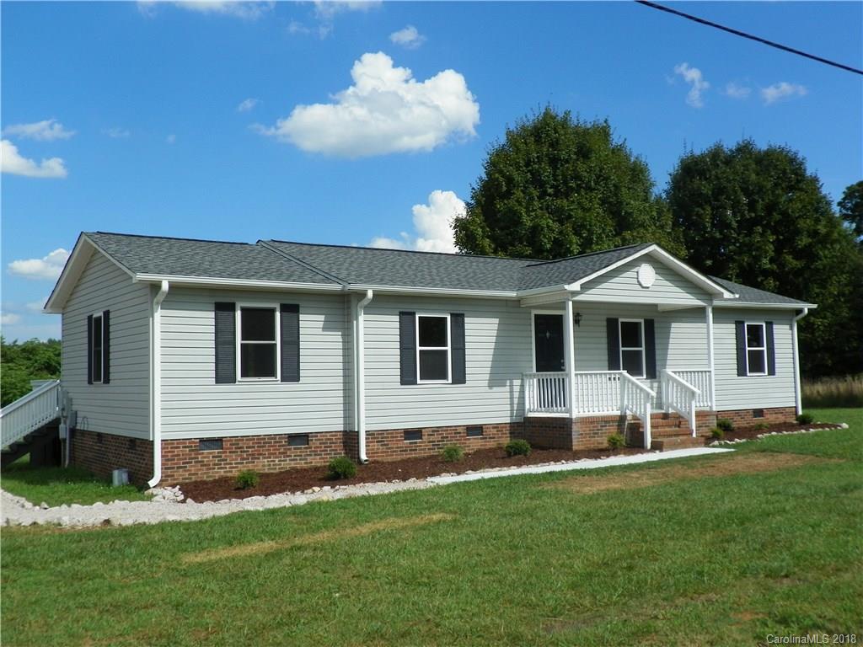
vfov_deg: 38.7
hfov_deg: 50.1
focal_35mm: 37
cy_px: 324
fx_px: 922
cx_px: 432
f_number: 5.6
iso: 64
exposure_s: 1/400
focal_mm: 6.6
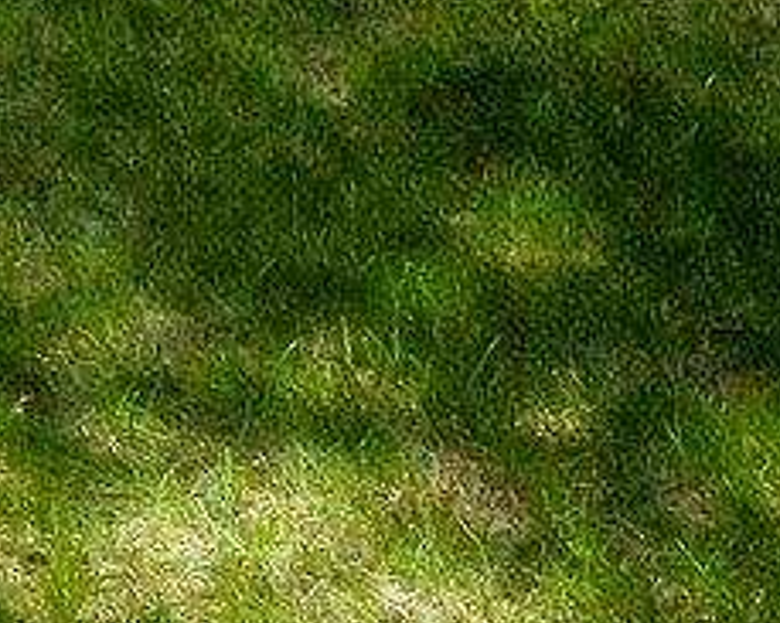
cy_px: -1258
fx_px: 4061
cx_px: -2197
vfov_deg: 7.6
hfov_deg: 7.8
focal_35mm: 176
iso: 400
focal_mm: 21
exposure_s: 1/1000
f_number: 8
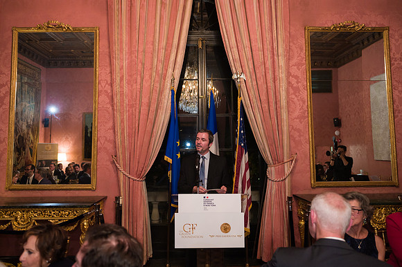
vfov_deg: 49.7
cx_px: 191
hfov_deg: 69.6
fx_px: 289
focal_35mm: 26
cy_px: 127
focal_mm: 24
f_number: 3.2
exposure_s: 1/100
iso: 1600
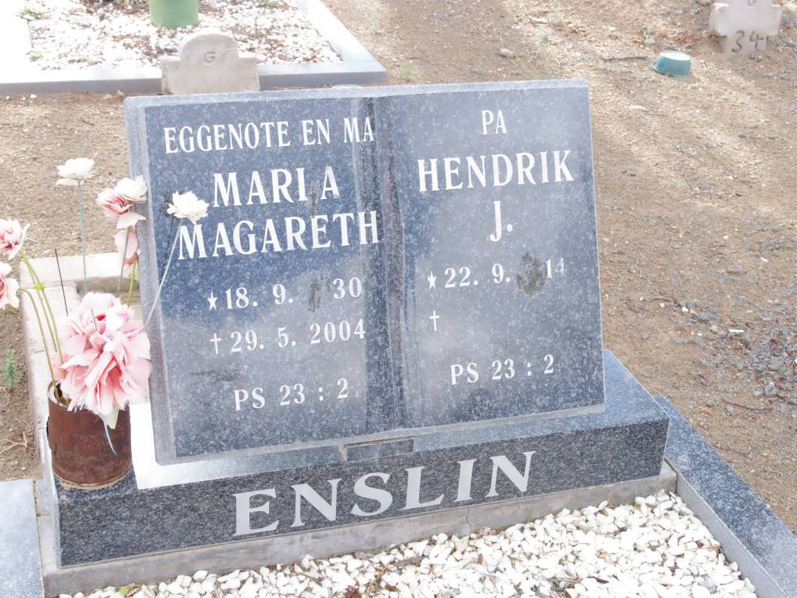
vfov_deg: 27.0
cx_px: 388
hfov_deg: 35.5
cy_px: 298
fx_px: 1243
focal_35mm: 54
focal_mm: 32.5
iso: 800
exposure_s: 1/125
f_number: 11
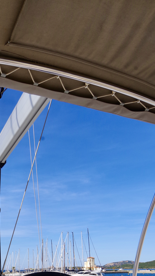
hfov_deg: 35.1
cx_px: 24
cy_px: 265
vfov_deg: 51.2
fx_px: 234
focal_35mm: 32
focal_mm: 15
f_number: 13
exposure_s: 1/200
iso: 200
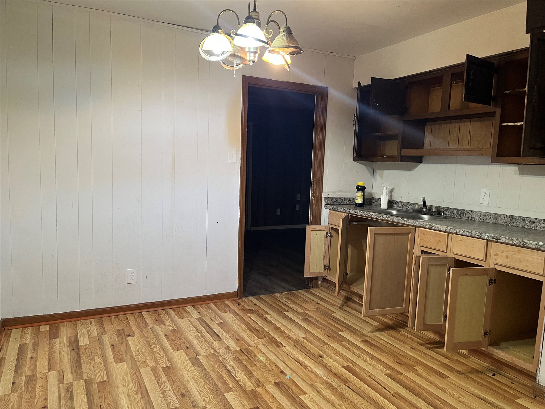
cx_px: 272
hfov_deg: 67.3
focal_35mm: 26
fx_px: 409
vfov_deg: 53.1
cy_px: 204
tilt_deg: -5.7
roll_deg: -0.1
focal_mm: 5.1
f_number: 1.6
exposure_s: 1/60
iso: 200
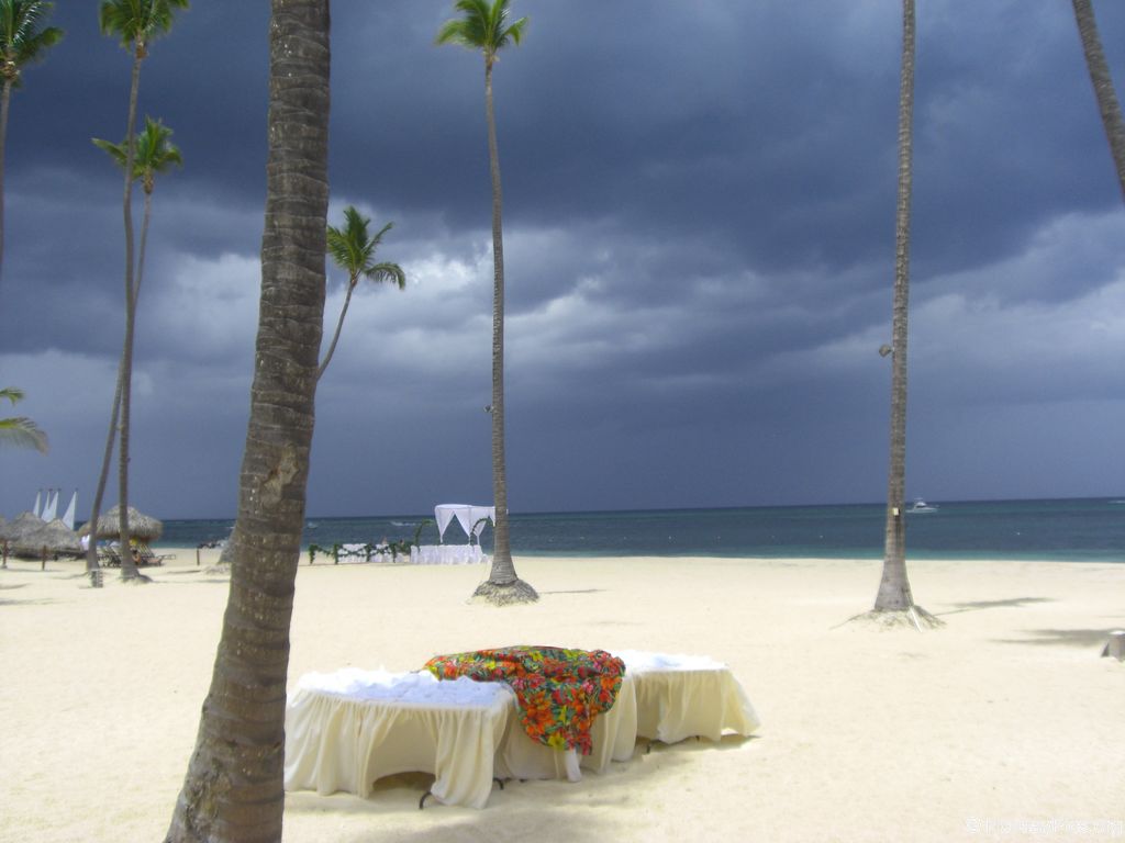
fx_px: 1235
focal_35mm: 38
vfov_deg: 37.7
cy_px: 422
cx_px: 562
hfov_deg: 49.0
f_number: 8
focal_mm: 6.2
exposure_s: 1/200
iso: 64
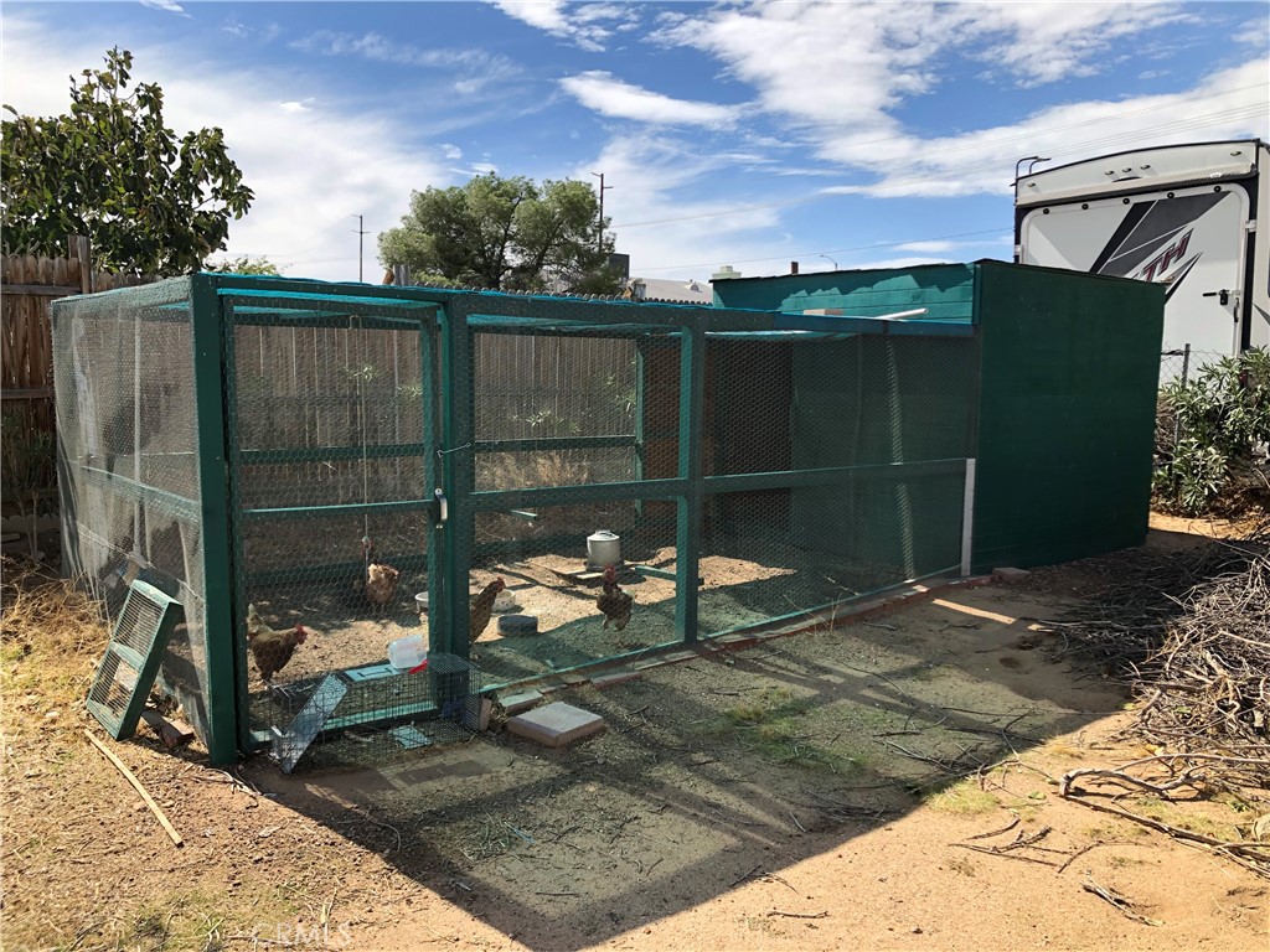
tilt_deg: -1.3
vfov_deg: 49.7
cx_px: 635
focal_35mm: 28
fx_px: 1027
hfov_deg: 63.4
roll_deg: -0.3
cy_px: 476
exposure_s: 1/1656
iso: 20
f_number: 1.8
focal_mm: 3.99
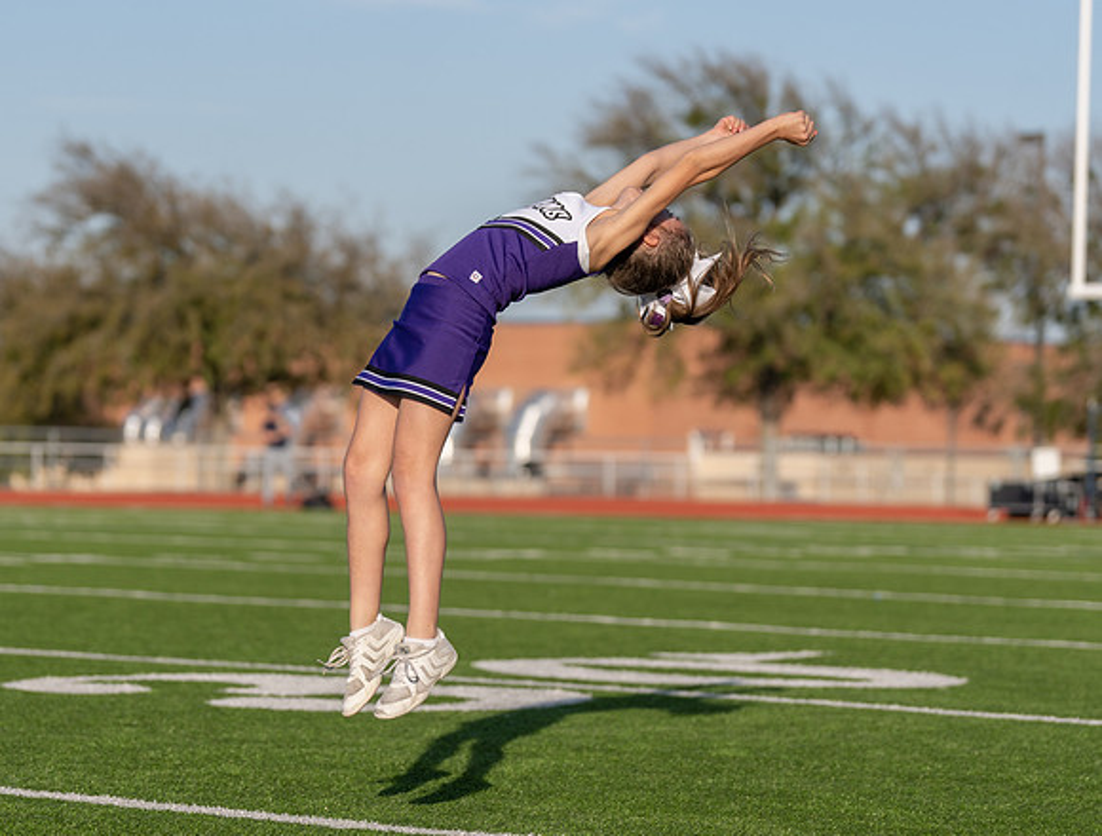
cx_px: 432
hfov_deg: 14.3
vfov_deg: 10.8
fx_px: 4402
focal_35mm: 138
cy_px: 438
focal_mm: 93
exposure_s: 1/2000
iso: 100
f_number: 2.8
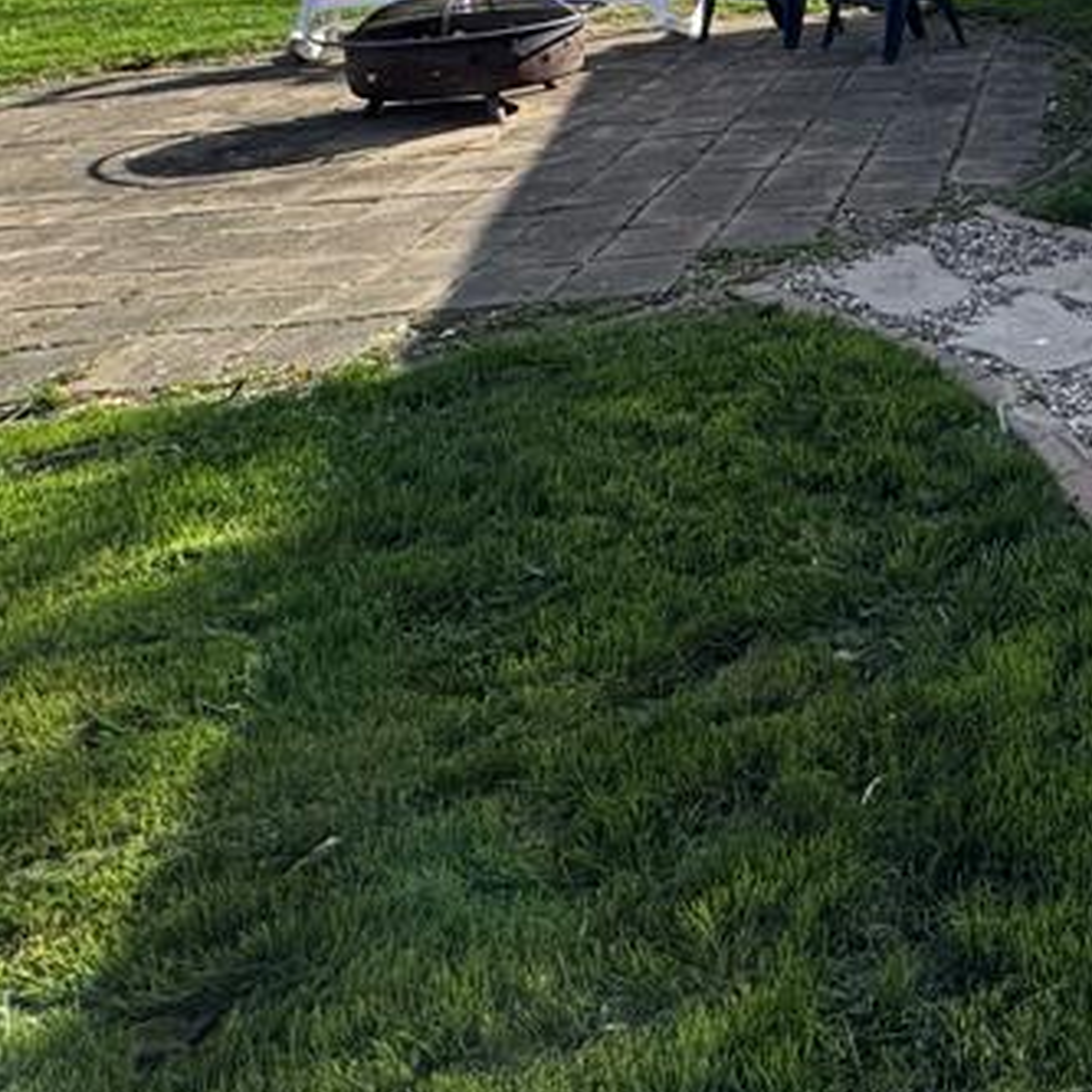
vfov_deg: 36.3
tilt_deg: -4.4
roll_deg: -1.2
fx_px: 1356
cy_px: -144
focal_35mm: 38
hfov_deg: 30.8
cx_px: 1515
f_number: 2.2
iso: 50
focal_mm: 2.22
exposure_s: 1/1420
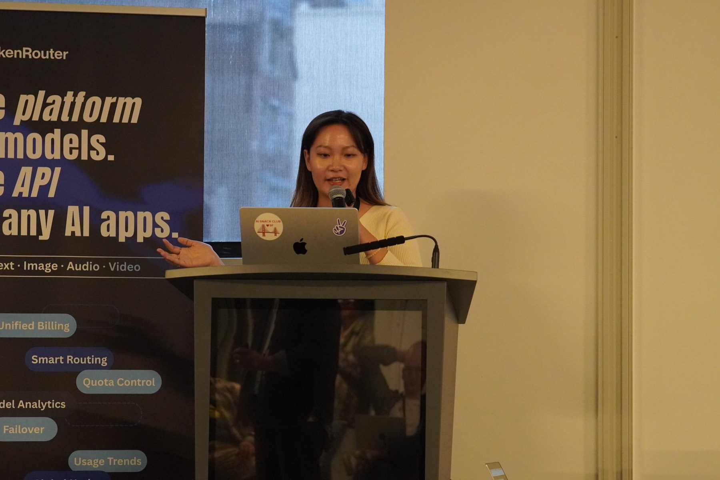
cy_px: 240
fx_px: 2250
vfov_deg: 12.2
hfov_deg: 18.2
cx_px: 360
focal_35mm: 112
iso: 6400
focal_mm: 75
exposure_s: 1/160
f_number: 4
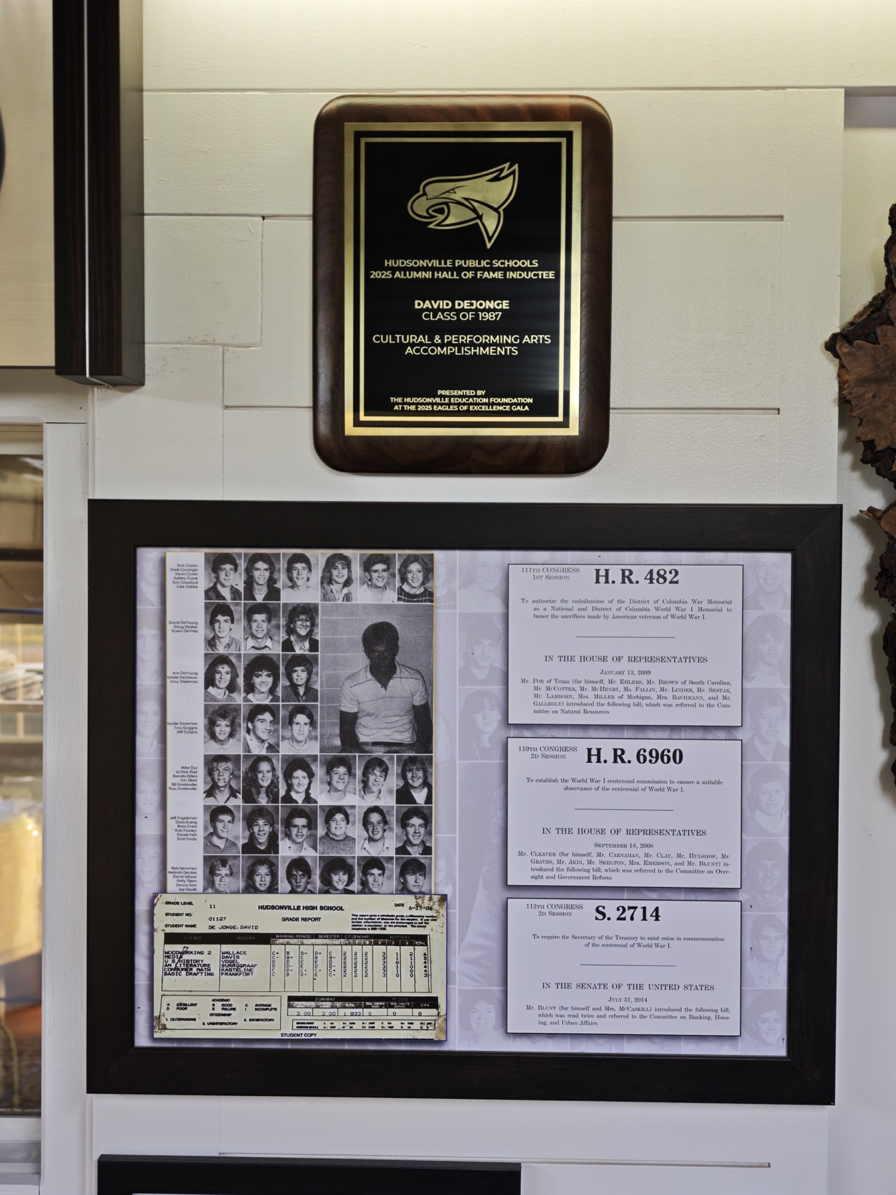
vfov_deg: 41.2
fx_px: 1588
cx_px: 448
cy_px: 598
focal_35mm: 46
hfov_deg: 31.5
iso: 250
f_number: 1.63
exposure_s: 1/120
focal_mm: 8.72
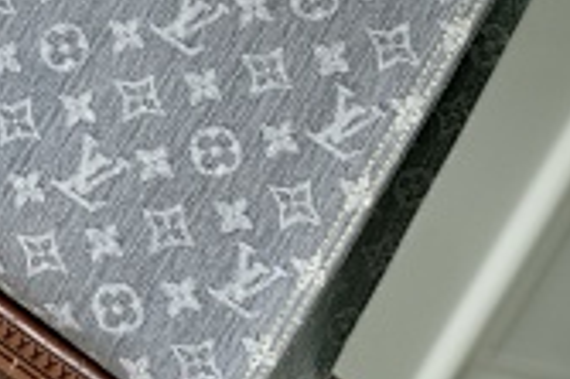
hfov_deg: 12.6
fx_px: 2562
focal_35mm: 162
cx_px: 131
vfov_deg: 8.2
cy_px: -263
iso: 16
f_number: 2.4
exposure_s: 1/215
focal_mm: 6
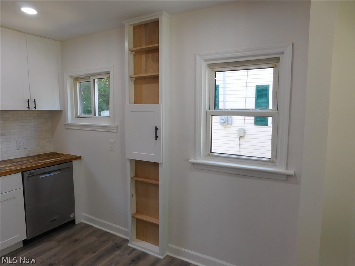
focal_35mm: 23
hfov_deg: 73.9
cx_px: 178
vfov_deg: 58.9
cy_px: 133
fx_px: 236
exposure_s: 1/80
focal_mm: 4
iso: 125
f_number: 3
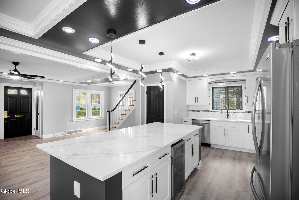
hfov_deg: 96.7
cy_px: 100
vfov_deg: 73.8
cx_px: 150
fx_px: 133
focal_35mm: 16
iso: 500
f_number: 4
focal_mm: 16
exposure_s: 1/200
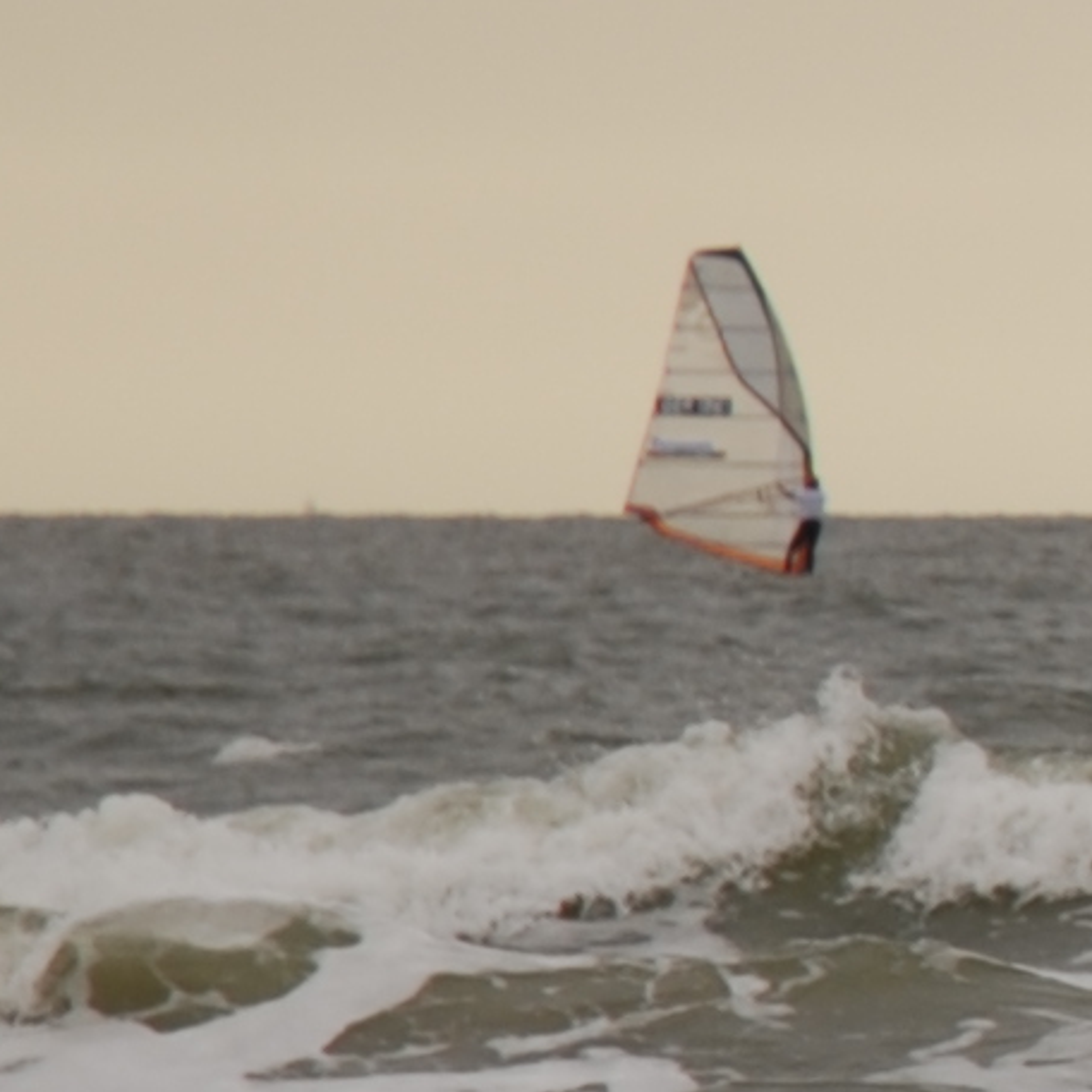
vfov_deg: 2.3
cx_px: 3872
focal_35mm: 759
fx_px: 27089
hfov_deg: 2.3
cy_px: 587
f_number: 4.5
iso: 100
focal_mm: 70
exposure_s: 1/200
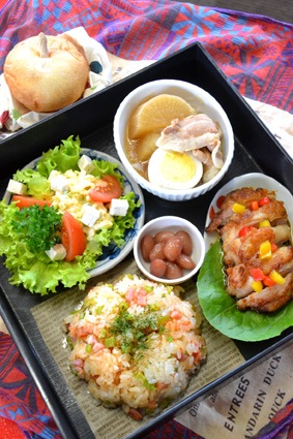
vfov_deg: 41.1
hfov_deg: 28.1
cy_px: 220
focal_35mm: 48
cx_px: 146
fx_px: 586
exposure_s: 1/60
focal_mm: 32
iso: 2200
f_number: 4.8
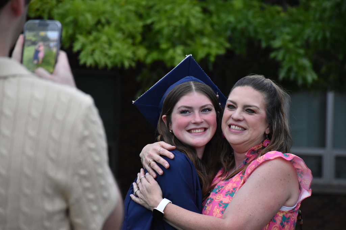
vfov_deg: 6.5
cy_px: 115
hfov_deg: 9.8
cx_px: 173
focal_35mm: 210
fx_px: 2018
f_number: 5.6
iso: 2500
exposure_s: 1/500
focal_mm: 140
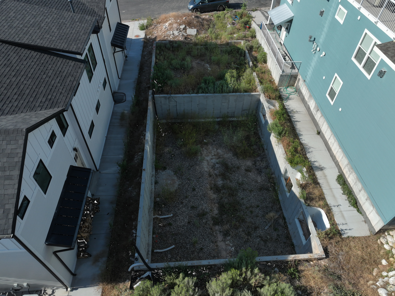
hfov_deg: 71.6
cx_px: 198
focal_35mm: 24
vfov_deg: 56.8
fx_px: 274
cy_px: 148
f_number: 2.8
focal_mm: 12.29
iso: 200
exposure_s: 1/1600
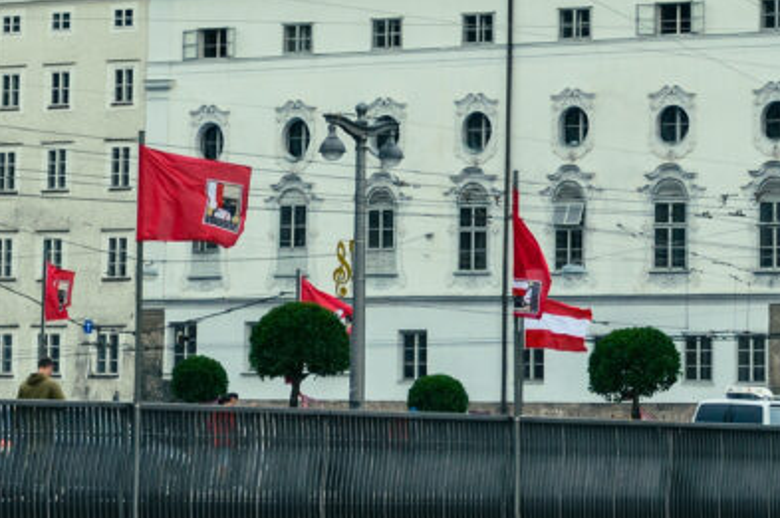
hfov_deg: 10.1
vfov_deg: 6.7
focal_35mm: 203
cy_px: -143
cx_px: 325
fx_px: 4393
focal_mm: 52
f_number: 7.1
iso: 125
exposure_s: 1/200
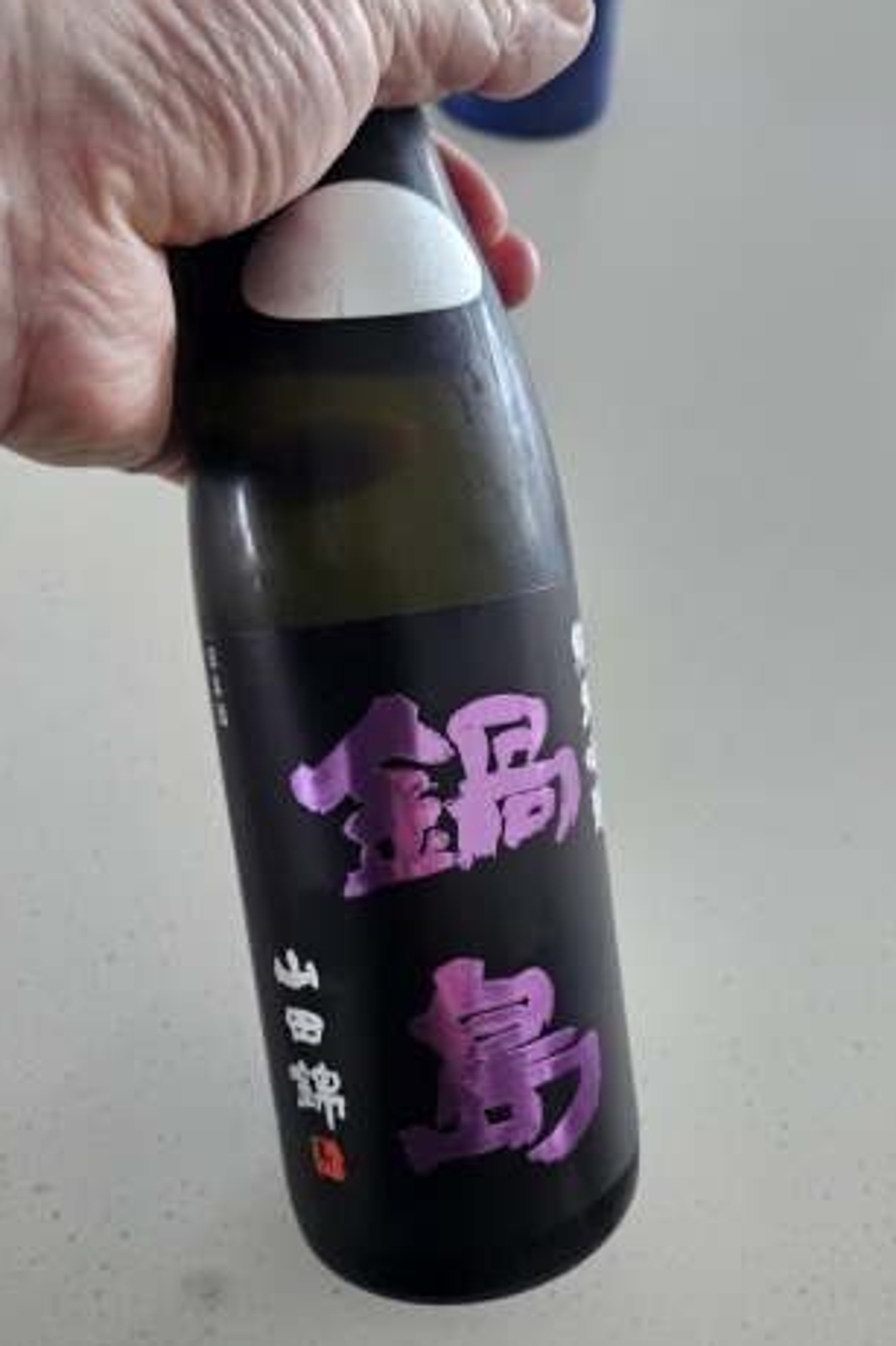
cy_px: 686
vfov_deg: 69.4
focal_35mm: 26
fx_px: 971
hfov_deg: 49.5
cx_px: 449
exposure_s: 1/30
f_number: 1.8
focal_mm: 5
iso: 640
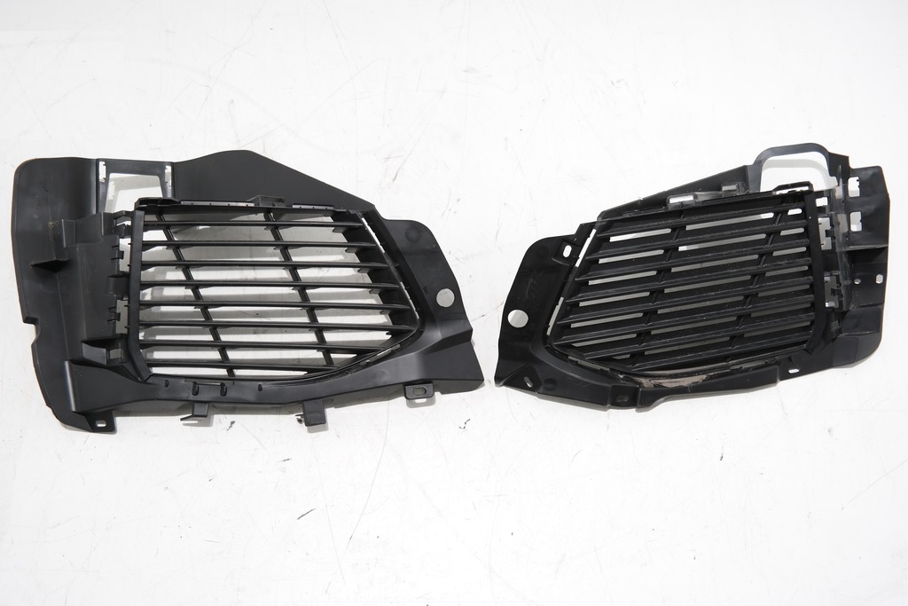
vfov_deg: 43.6
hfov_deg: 61.9
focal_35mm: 30
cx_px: 454
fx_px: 757
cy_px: 303
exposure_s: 1/40
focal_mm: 20
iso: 200
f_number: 4
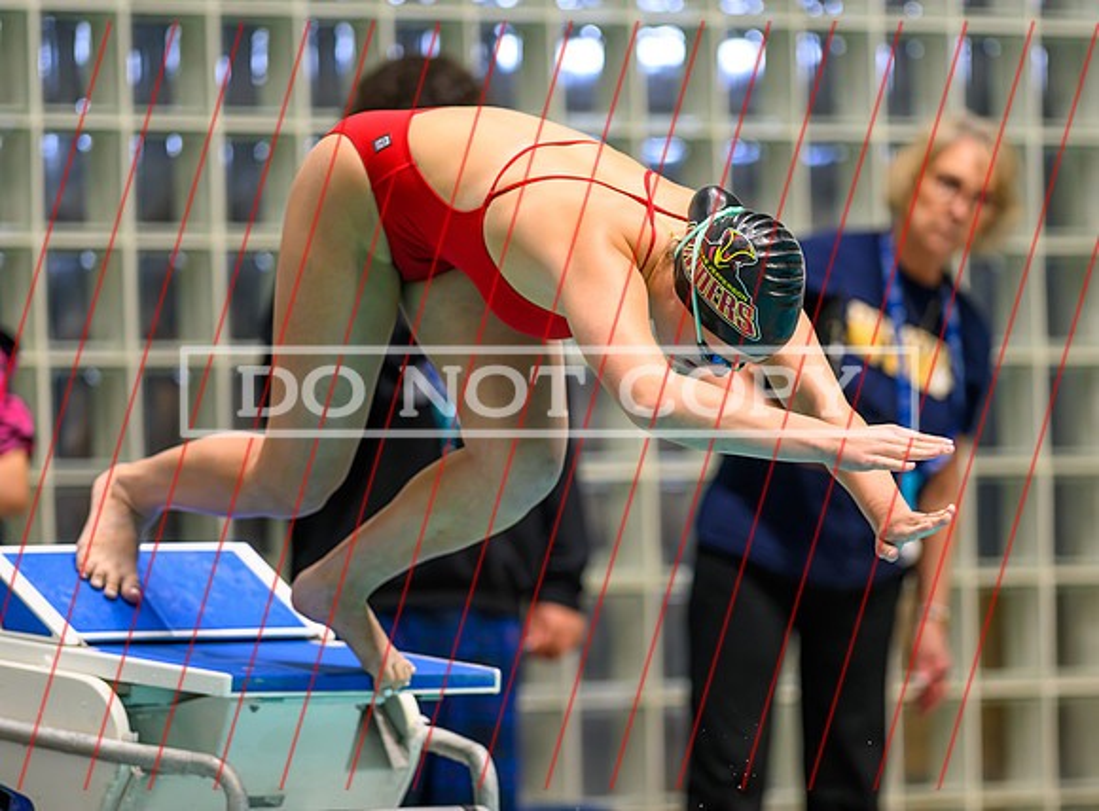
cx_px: 603
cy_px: 420
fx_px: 11802
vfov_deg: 3.9
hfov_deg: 5.3
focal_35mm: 374
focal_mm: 300
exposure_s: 1/800
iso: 2000
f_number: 2.8
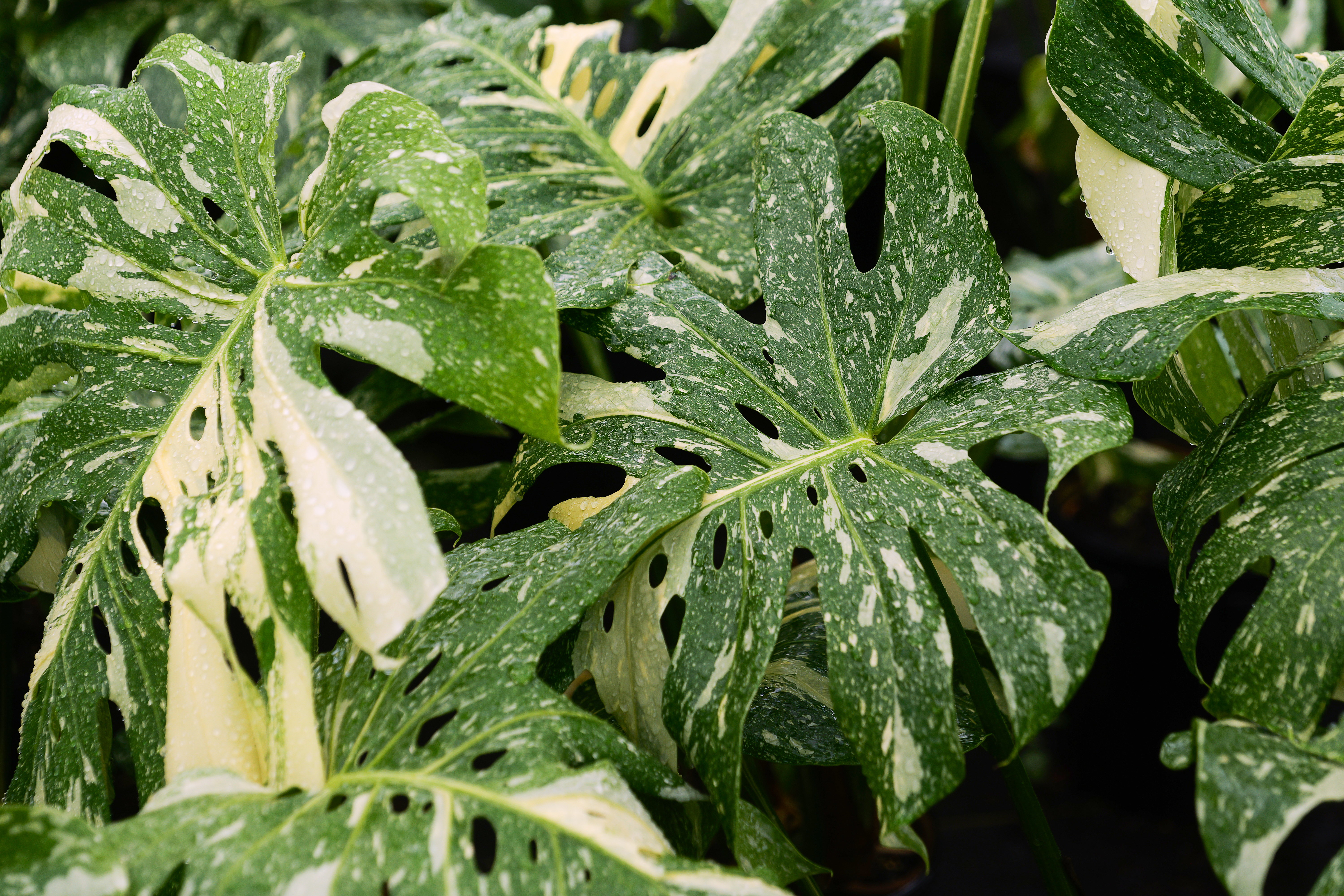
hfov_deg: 25.4
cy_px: 448
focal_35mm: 80
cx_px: 672
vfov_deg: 17.1
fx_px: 2986
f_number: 5
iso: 160
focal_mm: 80
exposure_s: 1/320
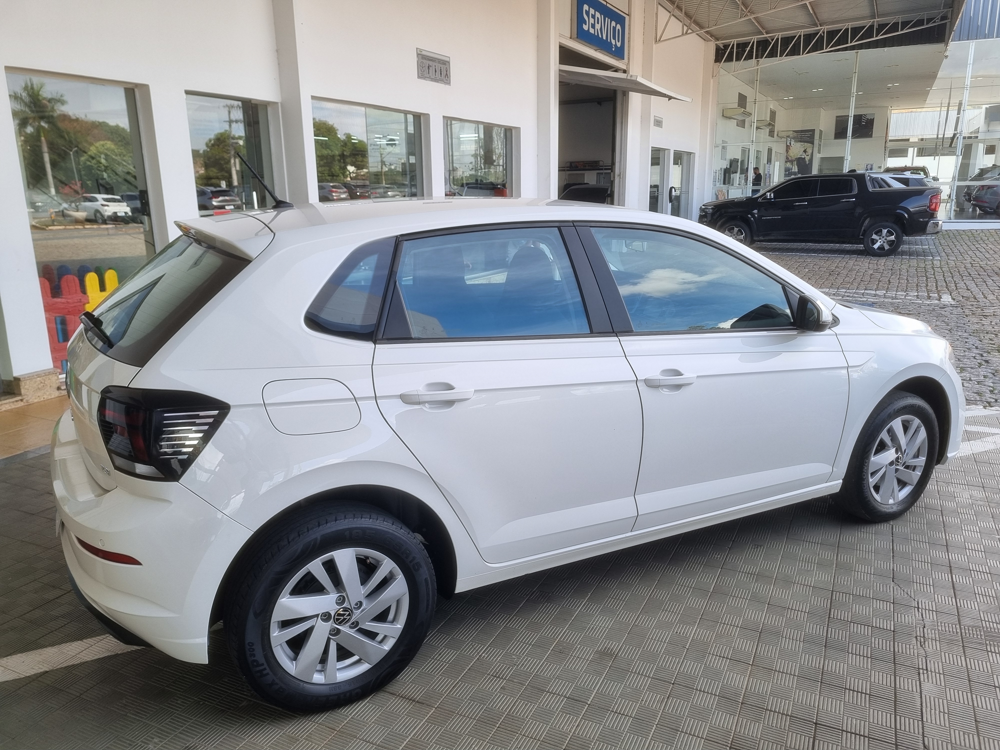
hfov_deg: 67.3
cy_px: 375
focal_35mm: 26
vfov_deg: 53.1
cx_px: 500
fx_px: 751
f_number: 1.8
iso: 50
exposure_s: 1/416
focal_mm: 5.4
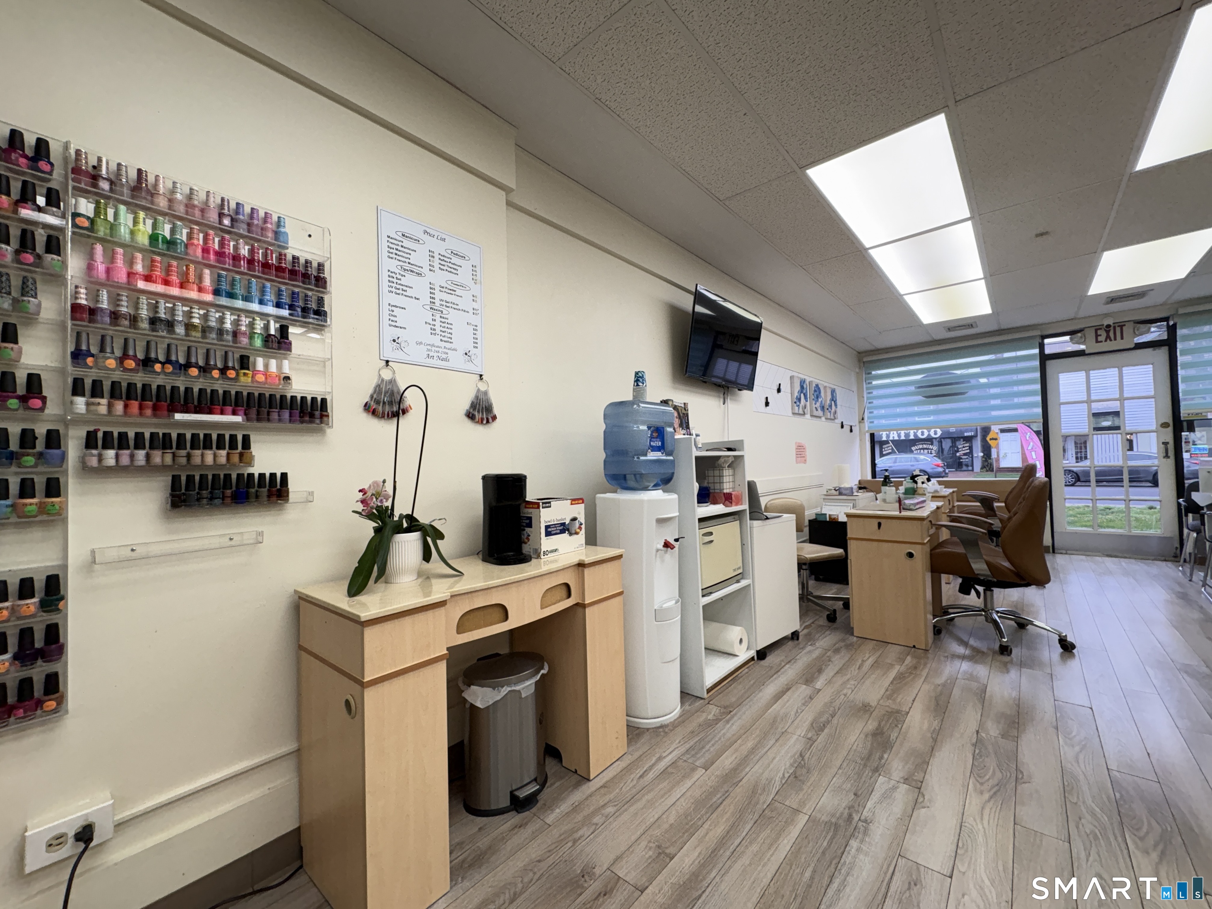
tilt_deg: +1.9
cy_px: 454
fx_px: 490
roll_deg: +2.1
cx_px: 606
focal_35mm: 14
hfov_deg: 102.1
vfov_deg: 85.7
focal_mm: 2.22
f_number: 2.2
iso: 64
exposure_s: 1/120
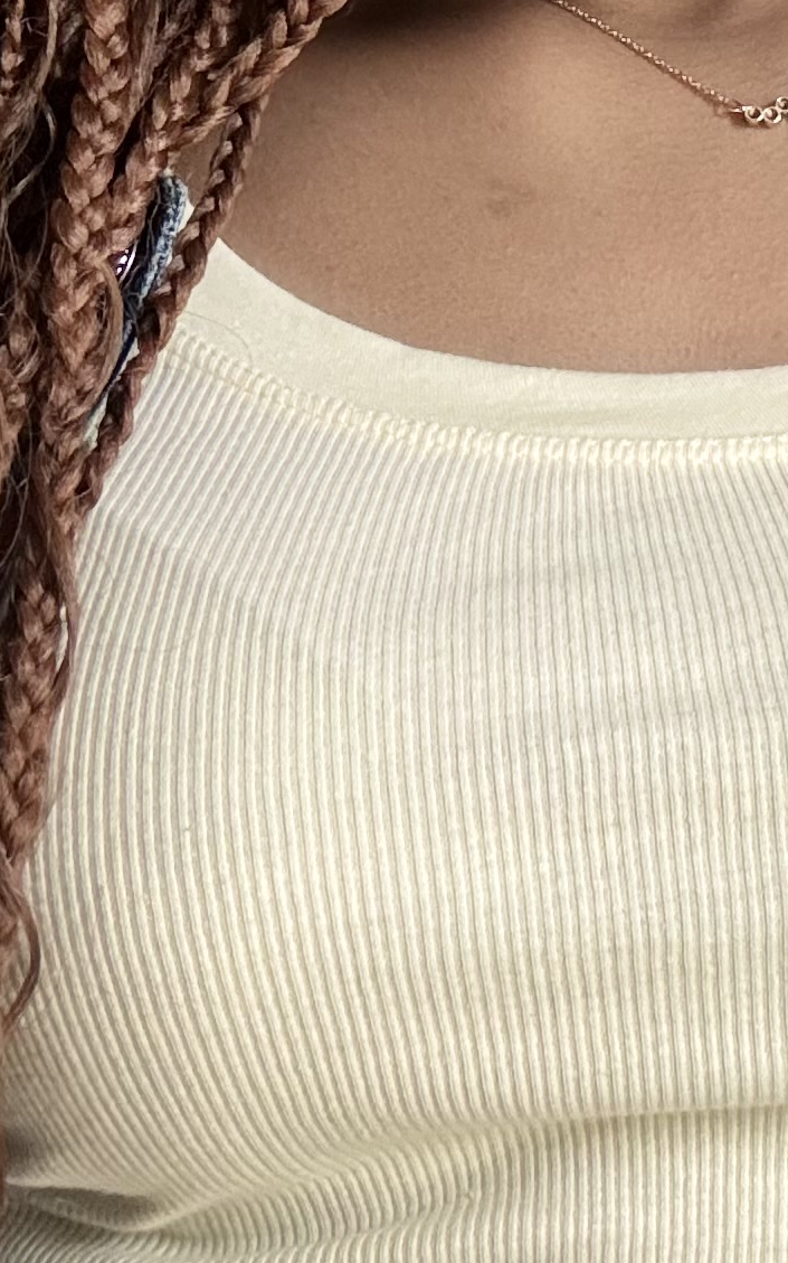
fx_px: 2991
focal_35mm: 87
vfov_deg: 22.8
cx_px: 841
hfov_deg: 14.7
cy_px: -34
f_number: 1.9
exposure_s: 1/34
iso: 400
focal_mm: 2.69
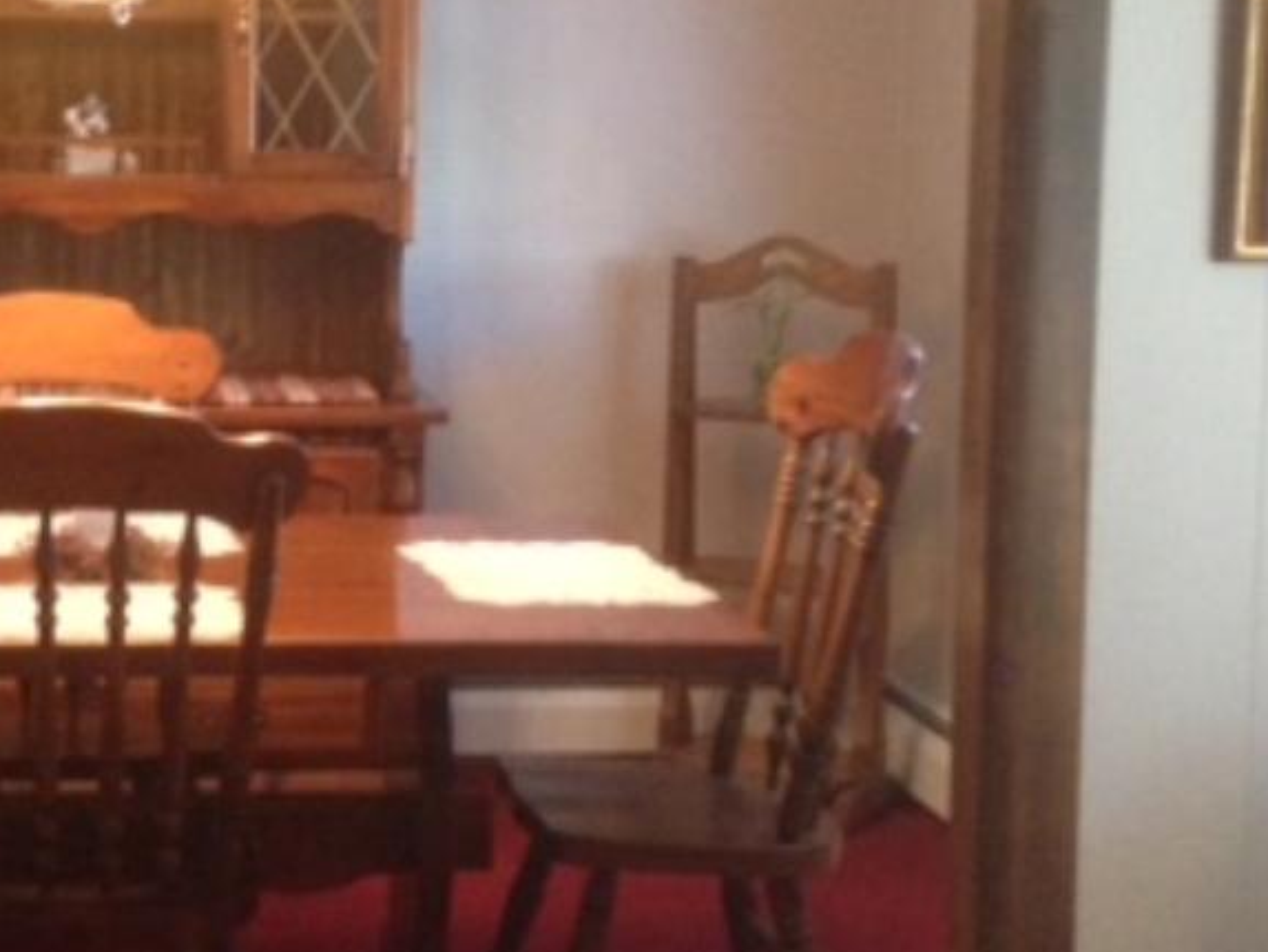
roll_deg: +0.0
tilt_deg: -8.7
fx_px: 3224
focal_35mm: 88
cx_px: 175
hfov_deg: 21.8
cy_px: 392
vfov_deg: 16.8
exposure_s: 1/20
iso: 320
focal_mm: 4.28
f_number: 2.4
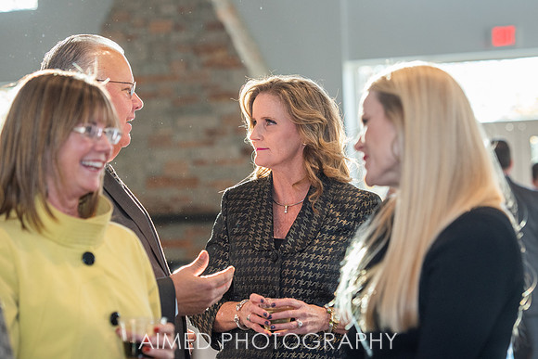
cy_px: 160
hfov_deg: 15.9
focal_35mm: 129
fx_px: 1926
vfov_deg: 10.6
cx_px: 297
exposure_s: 1/200
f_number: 4.5
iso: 800
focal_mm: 112
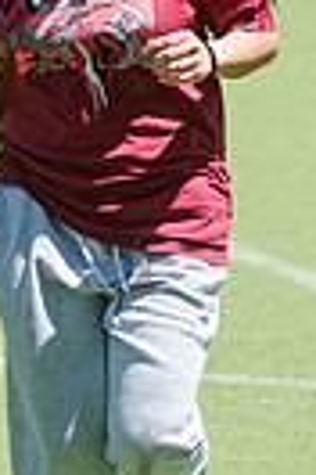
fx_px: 7926
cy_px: 92
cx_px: 140
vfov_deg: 3.4
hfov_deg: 2.3
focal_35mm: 602
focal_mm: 92
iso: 200
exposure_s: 1/800
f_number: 4
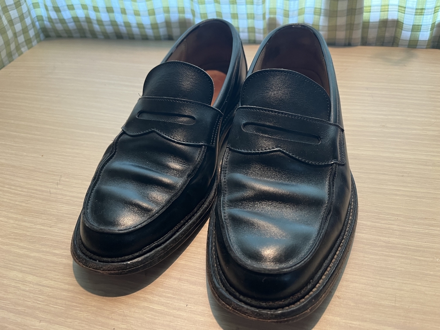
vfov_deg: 53.1
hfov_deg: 67.3
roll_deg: +5.4
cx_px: 220
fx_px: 330
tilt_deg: -42.5
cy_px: 165
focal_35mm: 26
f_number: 1.6
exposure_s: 1/50
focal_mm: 5.1
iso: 200
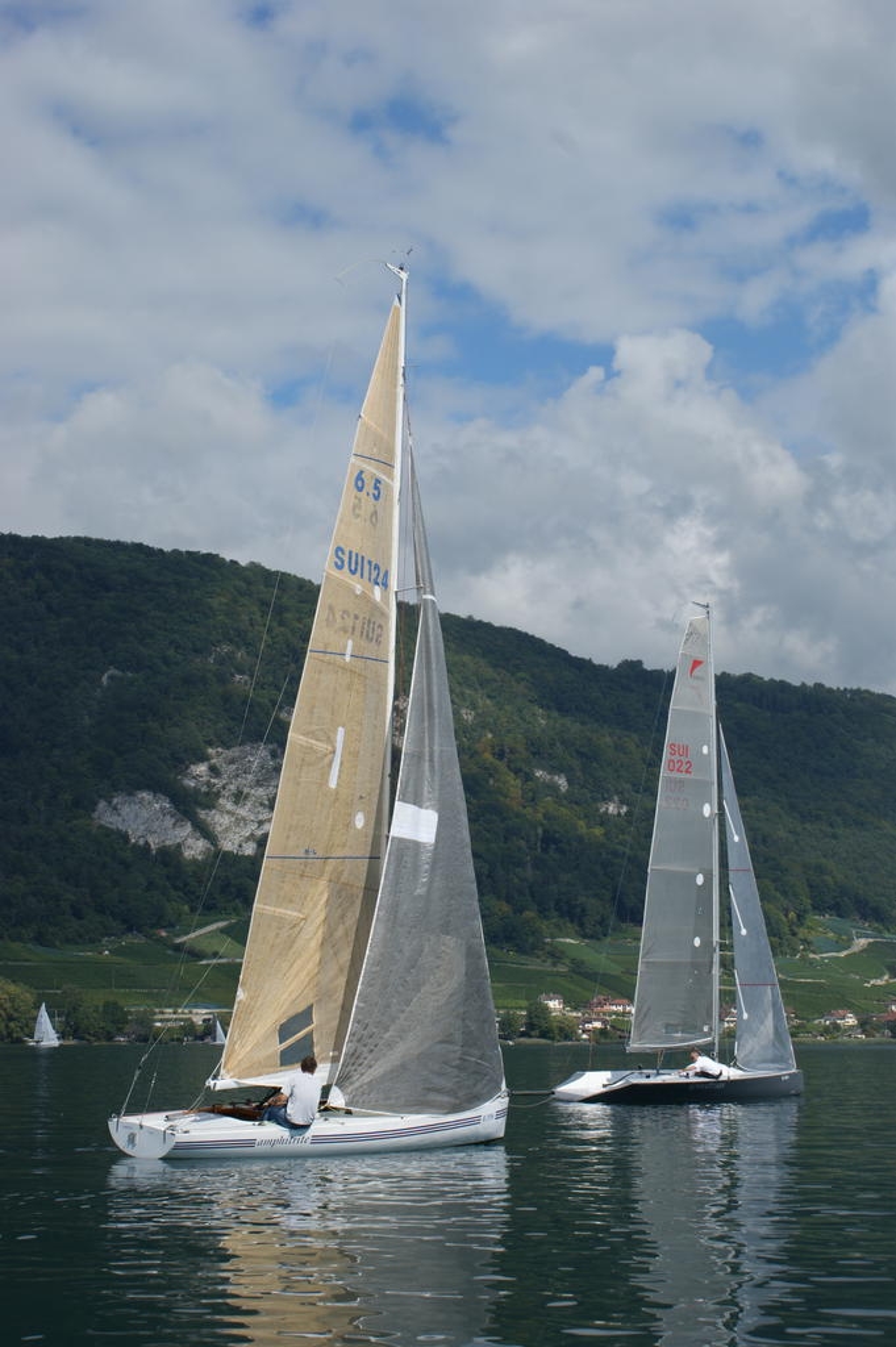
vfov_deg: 33.4
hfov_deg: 22.6
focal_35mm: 60
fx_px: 2244
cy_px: 674
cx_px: 448
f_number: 11
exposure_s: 1/160
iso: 100
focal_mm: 40
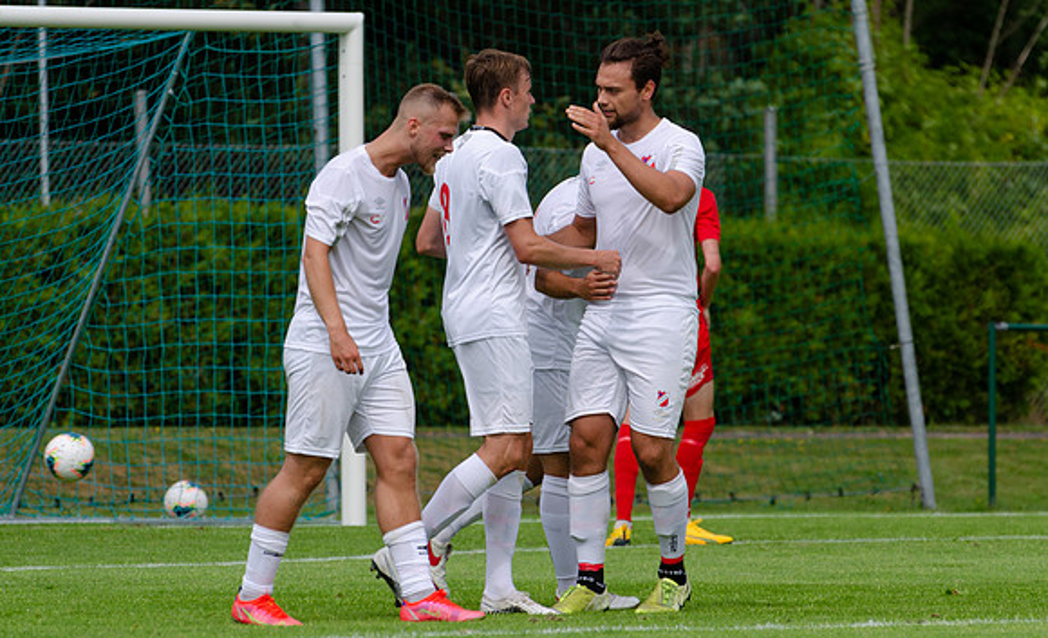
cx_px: 557
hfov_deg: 5.7
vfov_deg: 3.5
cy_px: 369
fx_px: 10487
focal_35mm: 370
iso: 100
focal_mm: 220
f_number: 5.3
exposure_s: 1/800
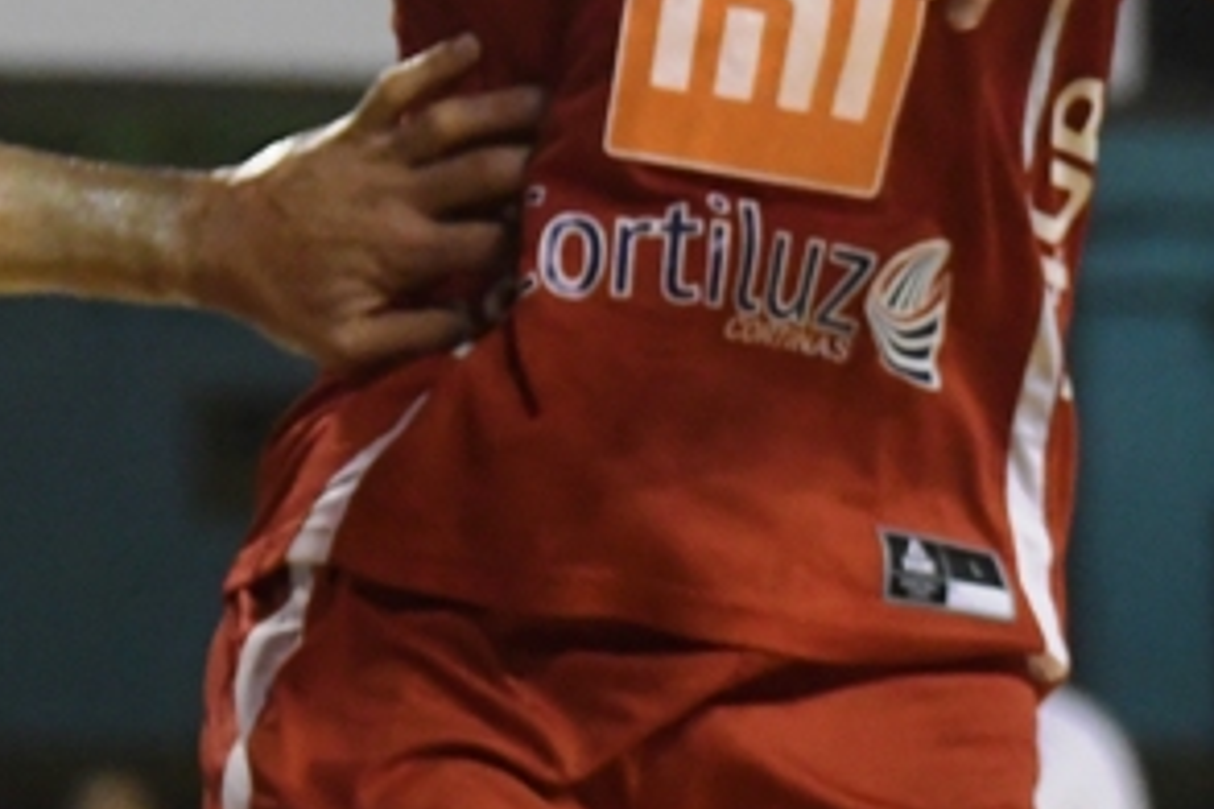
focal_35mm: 471
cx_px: 74
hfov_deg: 4.4
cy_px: -72
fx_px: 15882
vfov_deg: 2.9
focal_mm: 90
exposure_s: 1/500
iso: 2500
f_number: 2.8
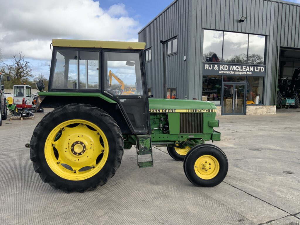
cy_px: 112
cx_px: 150
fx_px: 251
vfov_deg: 48.2
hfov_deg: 61.7
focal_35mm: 29
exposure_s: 1/620
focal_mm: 3
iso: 16
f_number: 1.8
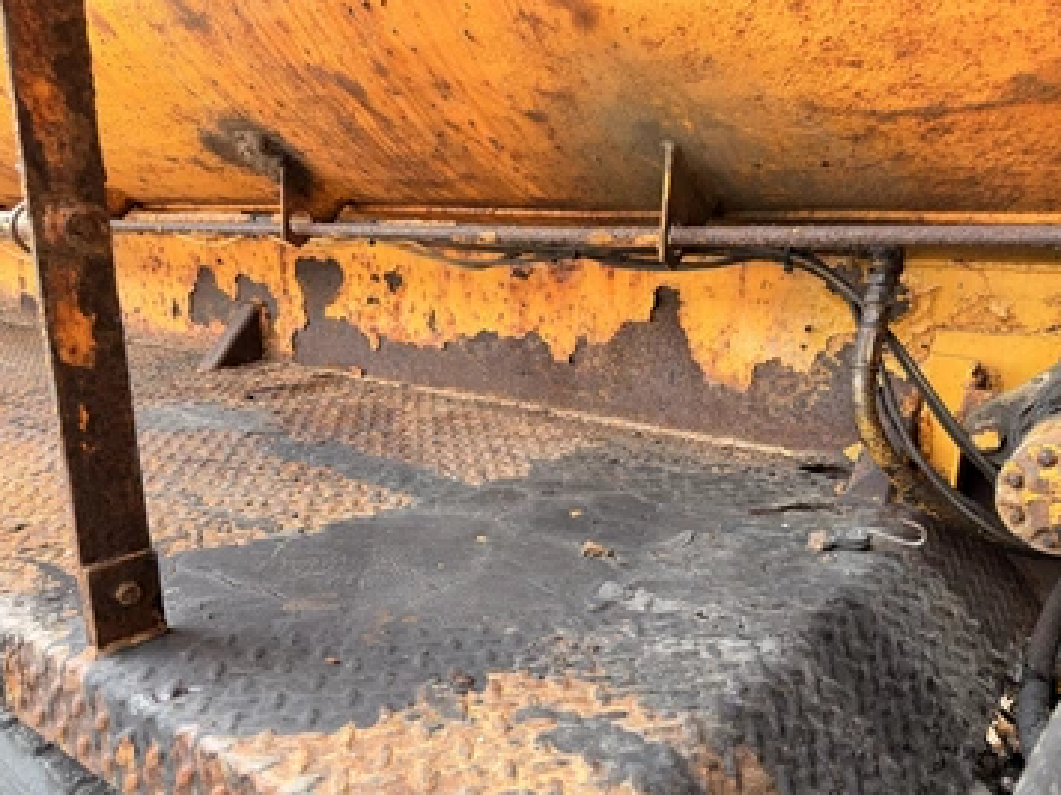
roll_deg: -1.6
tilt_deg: -16.0
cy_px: 426
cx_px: 581
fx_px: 828
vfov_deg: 51.3
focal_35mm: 27
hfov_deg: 65.2
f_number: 1.78
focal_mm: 6.76
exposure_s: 1/347
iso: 100
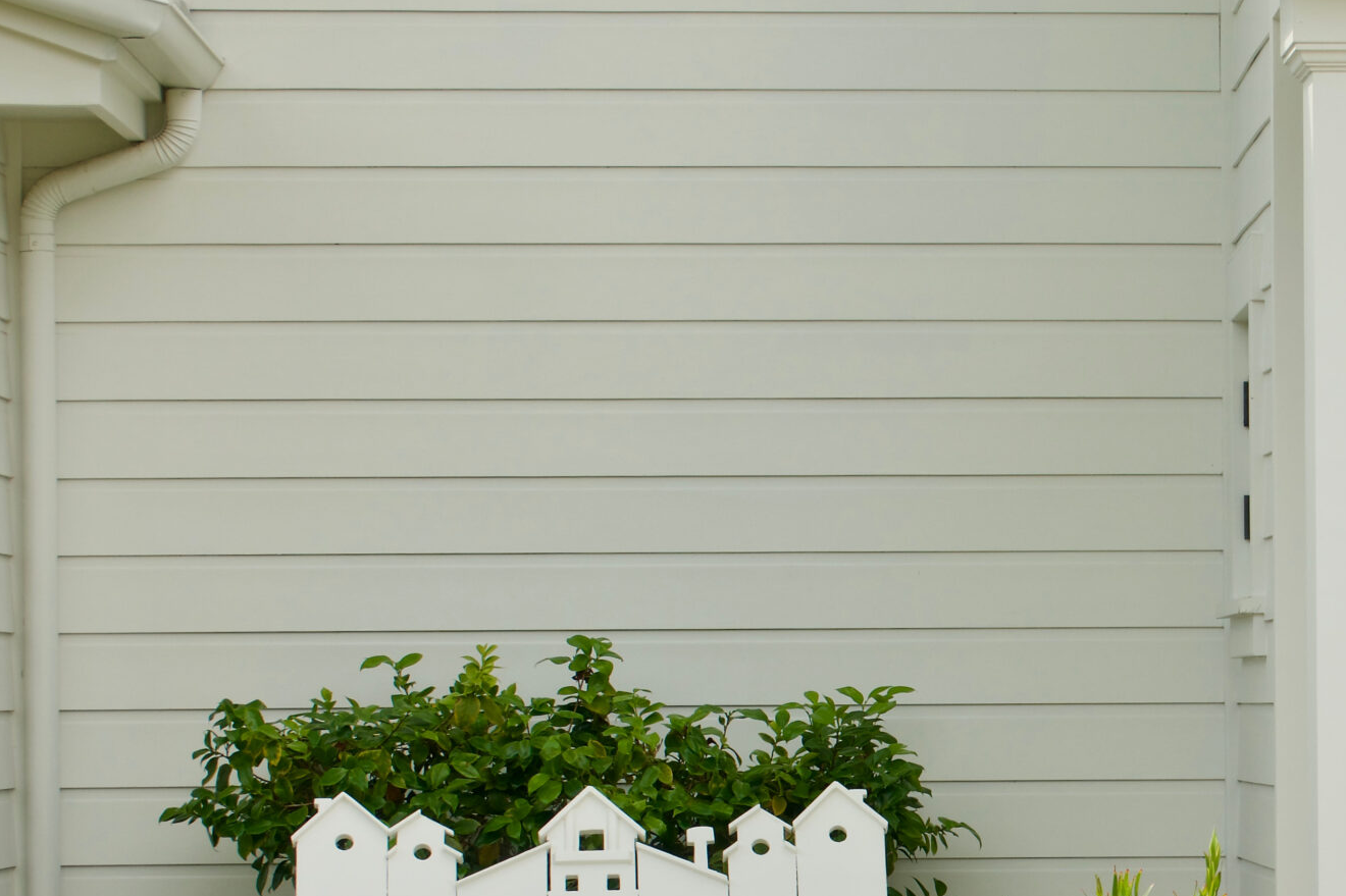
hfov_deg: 12.7
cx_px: 1181
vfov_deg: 8.5
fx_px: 6017
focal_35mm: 161
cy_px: 819
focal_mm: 30.5
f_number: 4
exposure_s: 1/400
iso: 100
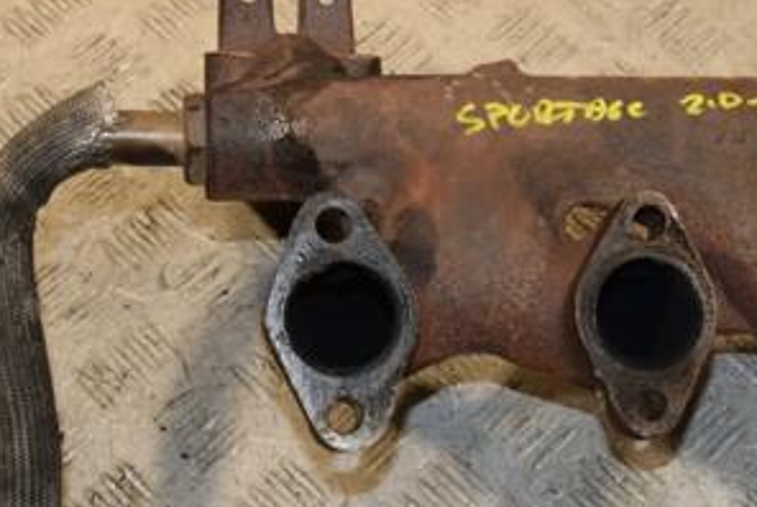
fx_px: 1789
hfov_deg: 23.7
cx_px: 552
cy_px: 325
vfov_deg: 16.1
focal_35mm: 85
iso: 800
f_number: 7.1
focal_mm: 28
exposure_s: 1/200
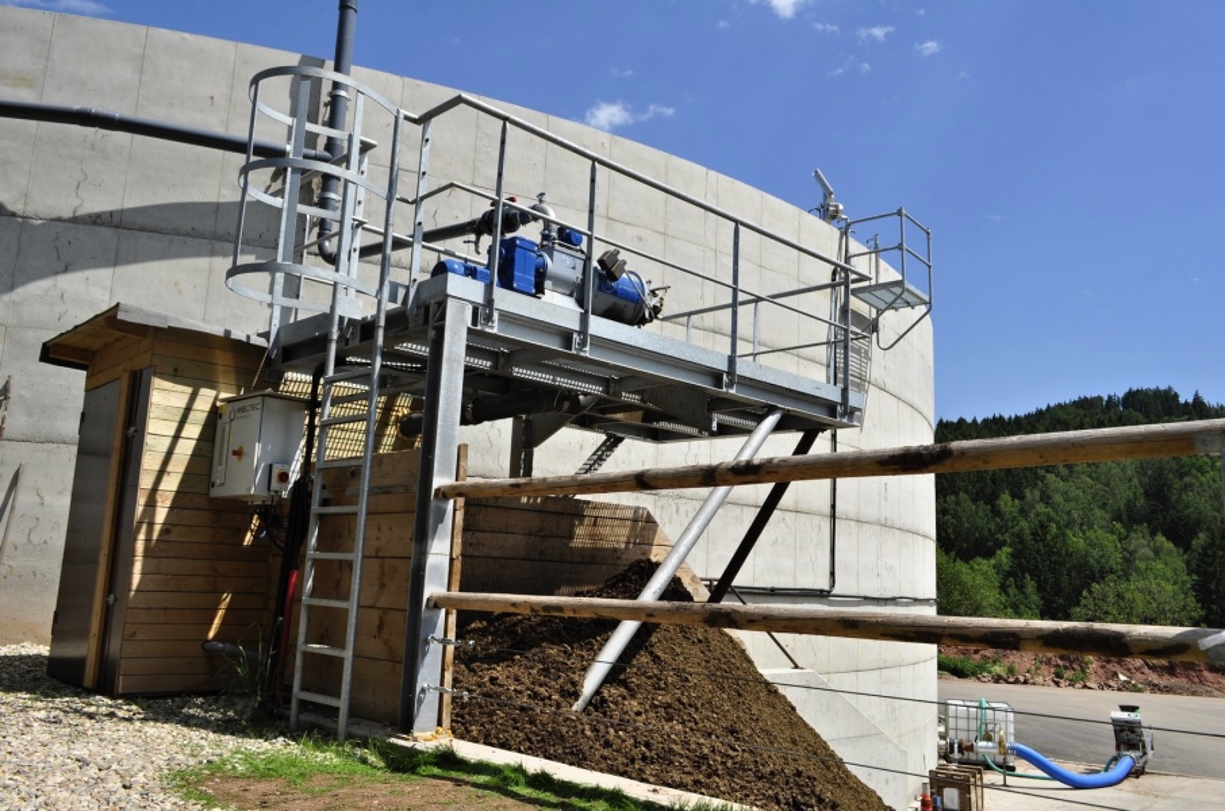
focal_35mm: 30
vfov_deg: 43.4
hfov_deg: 62.0
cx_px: 612
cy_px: 406
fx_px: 1019
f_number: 11
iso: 200
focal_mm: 20
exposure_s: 1/500
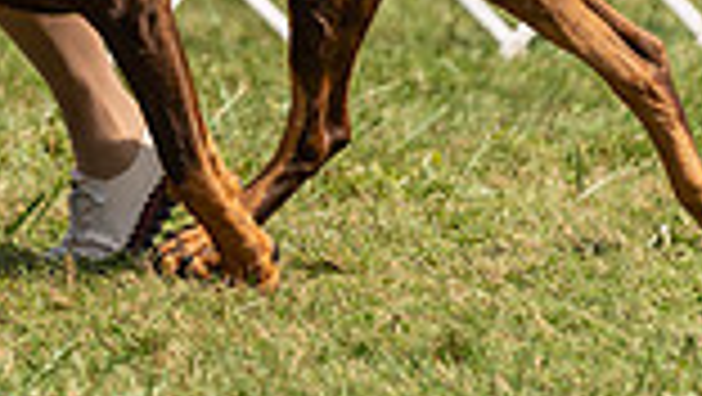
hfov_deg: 2.9
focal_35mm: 734
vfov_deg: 1.7
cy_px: -432
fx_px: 13672
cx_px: 92
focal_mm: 162
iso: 200
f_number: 2.8
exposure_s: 1/3200
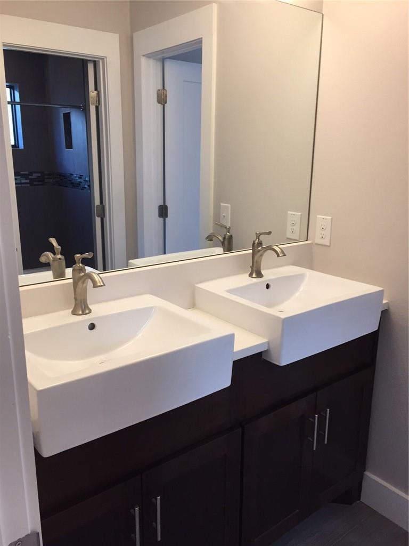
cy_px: 273
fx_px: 457
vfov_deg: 61.7
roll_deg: -0.2
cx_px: 204
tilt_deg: -13.7
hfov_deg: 48.2
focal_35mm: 29
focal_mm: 4.15
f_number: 2.2
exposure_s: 1/30
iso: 32
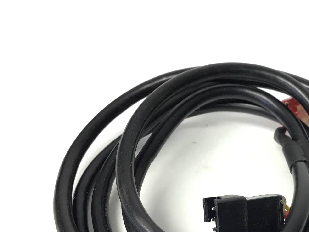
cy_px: 174
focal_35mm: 47
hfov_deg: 39.5
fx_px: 420
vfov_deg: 30.4
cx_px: 225
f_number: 2.4
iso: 50
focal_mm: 3.3
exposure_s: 1/30
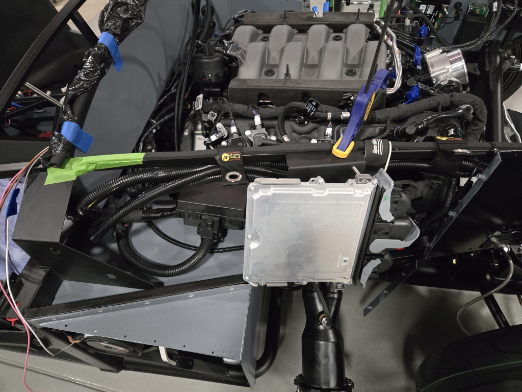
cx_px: 261
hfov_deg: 73.9
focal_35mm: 23
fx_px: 347
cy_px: 196
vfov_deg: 58.9
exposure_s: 1/60
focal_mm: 5.4
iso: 1250
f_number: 1.8
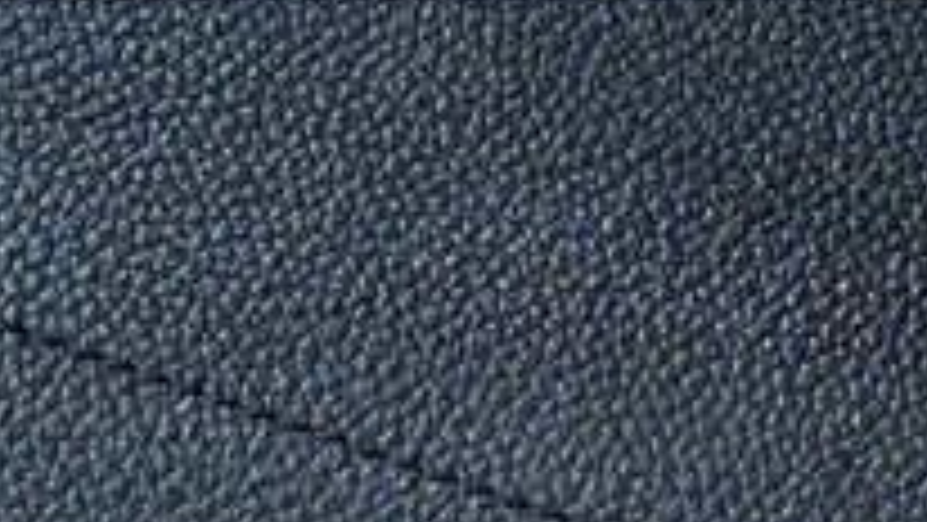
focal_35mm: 256
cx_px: 1062
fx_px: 6294
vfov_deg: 4.7
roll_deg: -0.5
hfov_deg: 8.3
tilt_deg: -20.1
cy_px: 482
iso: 50
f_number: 1.78
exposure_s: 1/50
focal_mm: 6.76
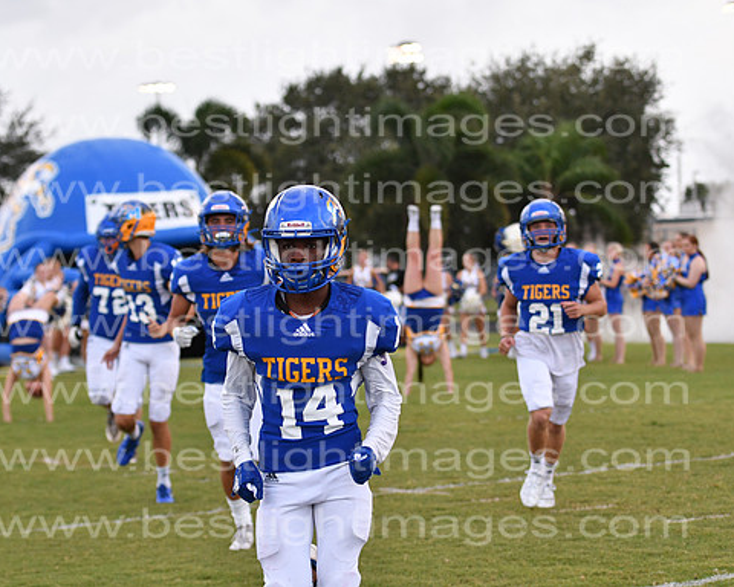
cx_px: 343
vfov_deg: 13.0
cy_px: 293
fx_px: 2585
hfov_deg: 16.2
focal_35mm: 119
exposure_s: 1/1250
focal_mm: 70
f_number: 3.2
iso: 800
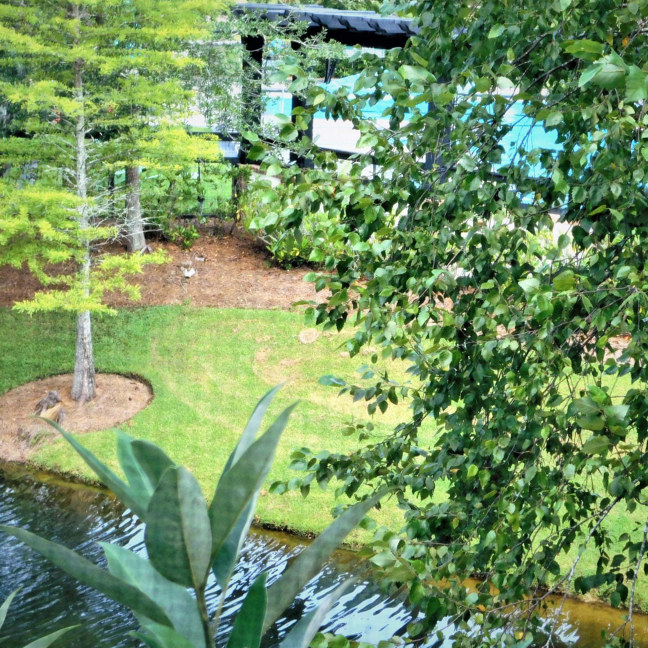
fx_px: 1800
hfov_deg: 20.4
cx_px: 341
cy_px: 301
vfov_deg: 20.4
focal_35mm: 85
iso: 125
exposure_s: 1/125
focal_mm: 11.7
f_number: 4.2
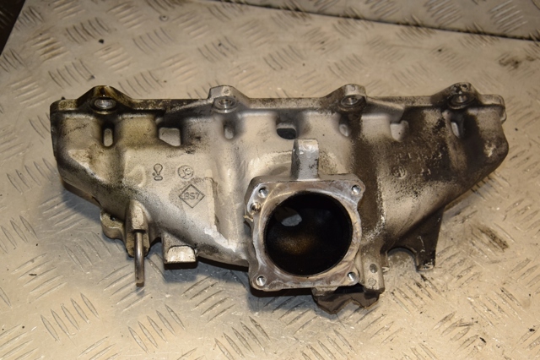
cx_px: 270
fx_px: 855
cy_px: 180
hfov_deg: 35.1
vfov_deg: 23.8
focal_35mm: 57
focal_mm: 38
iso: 800
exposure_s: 1/200
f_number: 6.3
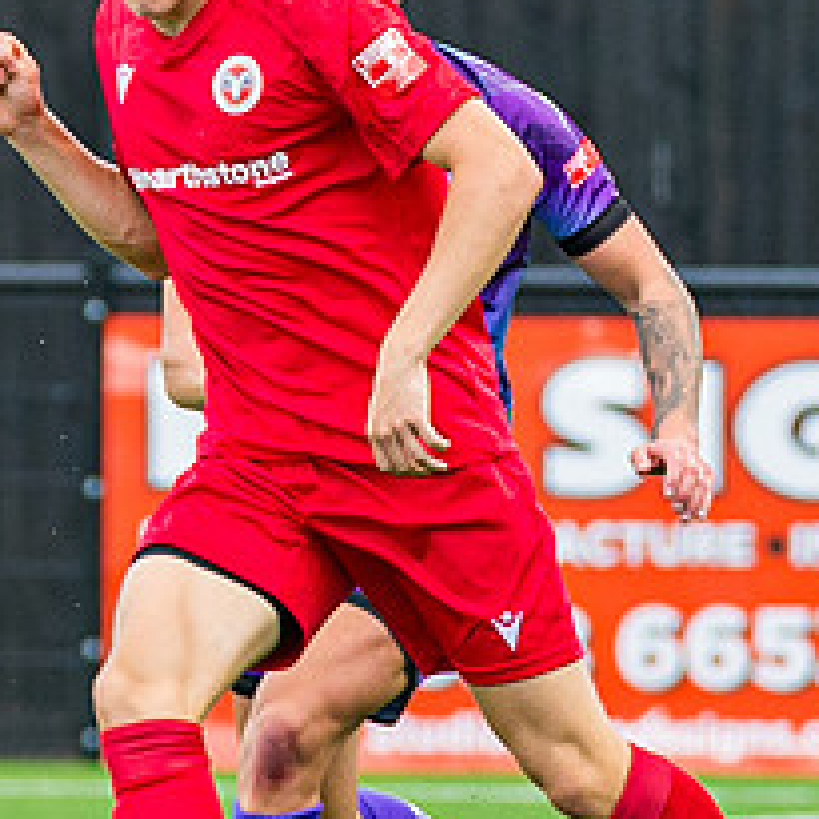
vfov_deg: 1.3
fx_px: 35628
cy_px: 368
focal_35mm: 1331
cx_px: 192
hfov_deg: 1.3
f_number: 4
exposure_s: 1/1250
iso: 800
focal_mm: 210
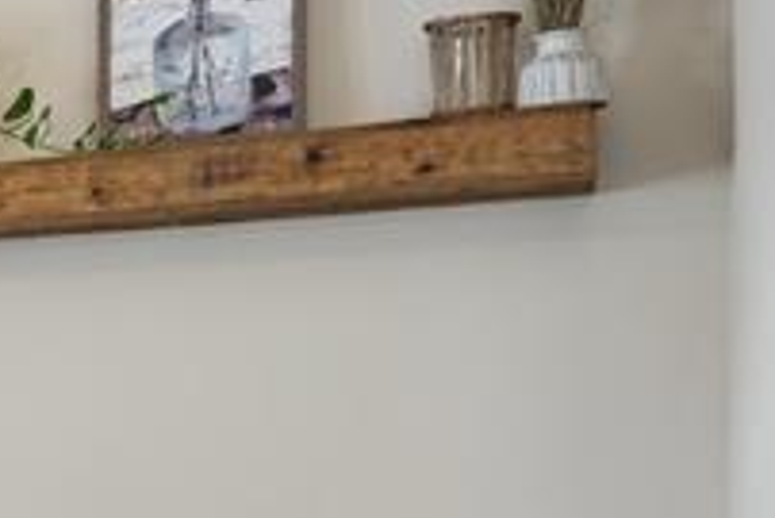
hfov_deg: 16.6
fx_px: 1745
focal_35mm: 81
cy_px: 476
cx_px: -892
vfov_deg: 16.6
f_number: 8
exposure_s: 1/3.33
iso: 200
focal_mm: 16
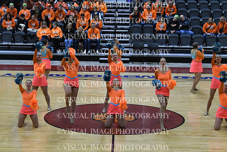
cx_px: 114
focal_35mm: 105
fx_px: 662
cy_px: 76
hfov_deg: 19.5
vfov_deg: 13.0
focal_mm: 70
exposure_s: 1/500
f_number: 4
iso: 4000
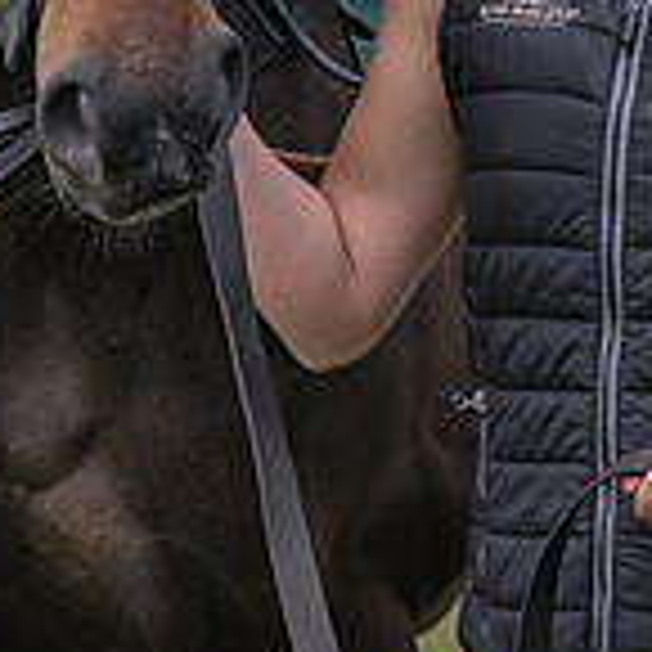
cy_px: -175
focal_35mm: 711
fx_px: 15151
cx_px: 14
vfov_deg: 2.5
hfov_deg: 2.5
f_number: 5.6
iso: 400
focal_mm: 180
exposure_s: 1/1600
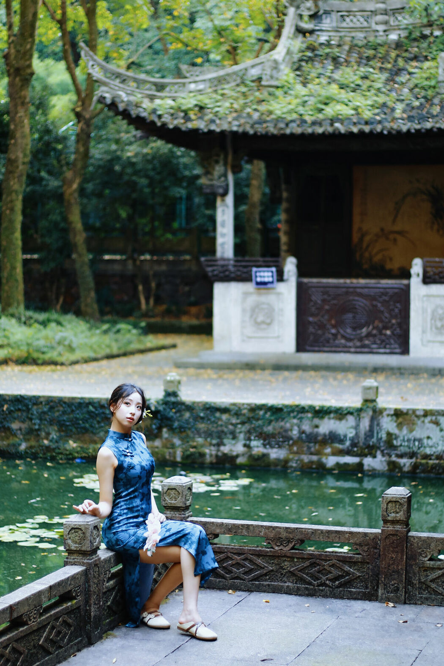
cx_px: 222
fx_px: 906
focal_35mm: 49
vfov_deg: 40.3
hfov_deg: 27.5
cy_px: 333
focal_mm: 50
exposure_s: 1/200
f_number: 2
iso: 500
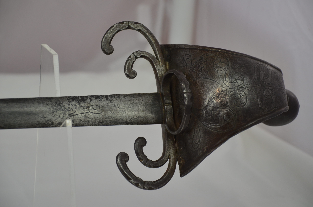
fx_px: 1106
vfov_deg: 10.7
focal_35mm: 128
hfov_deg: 16.1
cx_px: 156
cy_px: 104
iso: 720
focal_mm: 85
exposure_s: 1/250
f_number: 5.6
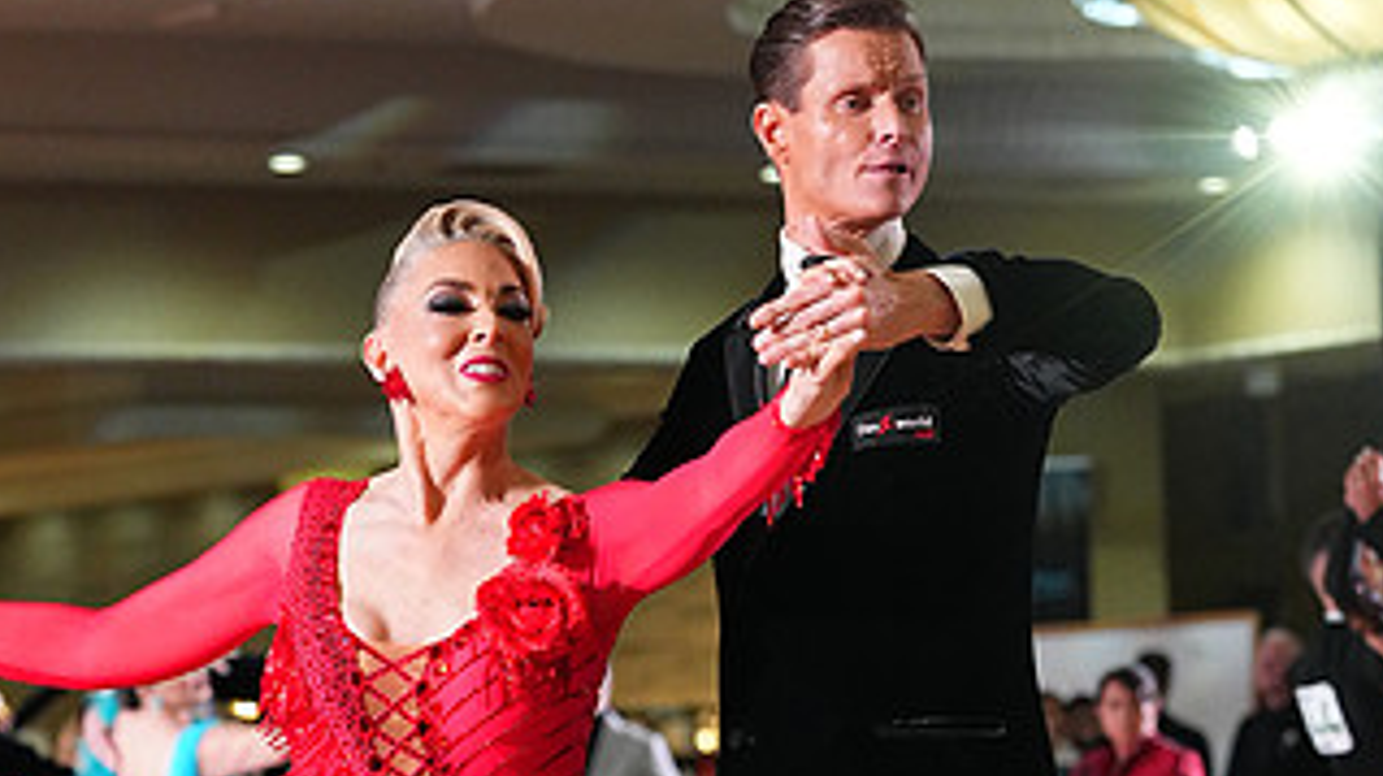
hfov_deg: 10.8
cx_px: 657
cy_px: 949
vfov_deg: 6.0
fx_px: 7330
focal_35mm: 200
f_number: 4.5
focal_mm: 105
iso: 6400
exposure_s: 1/400
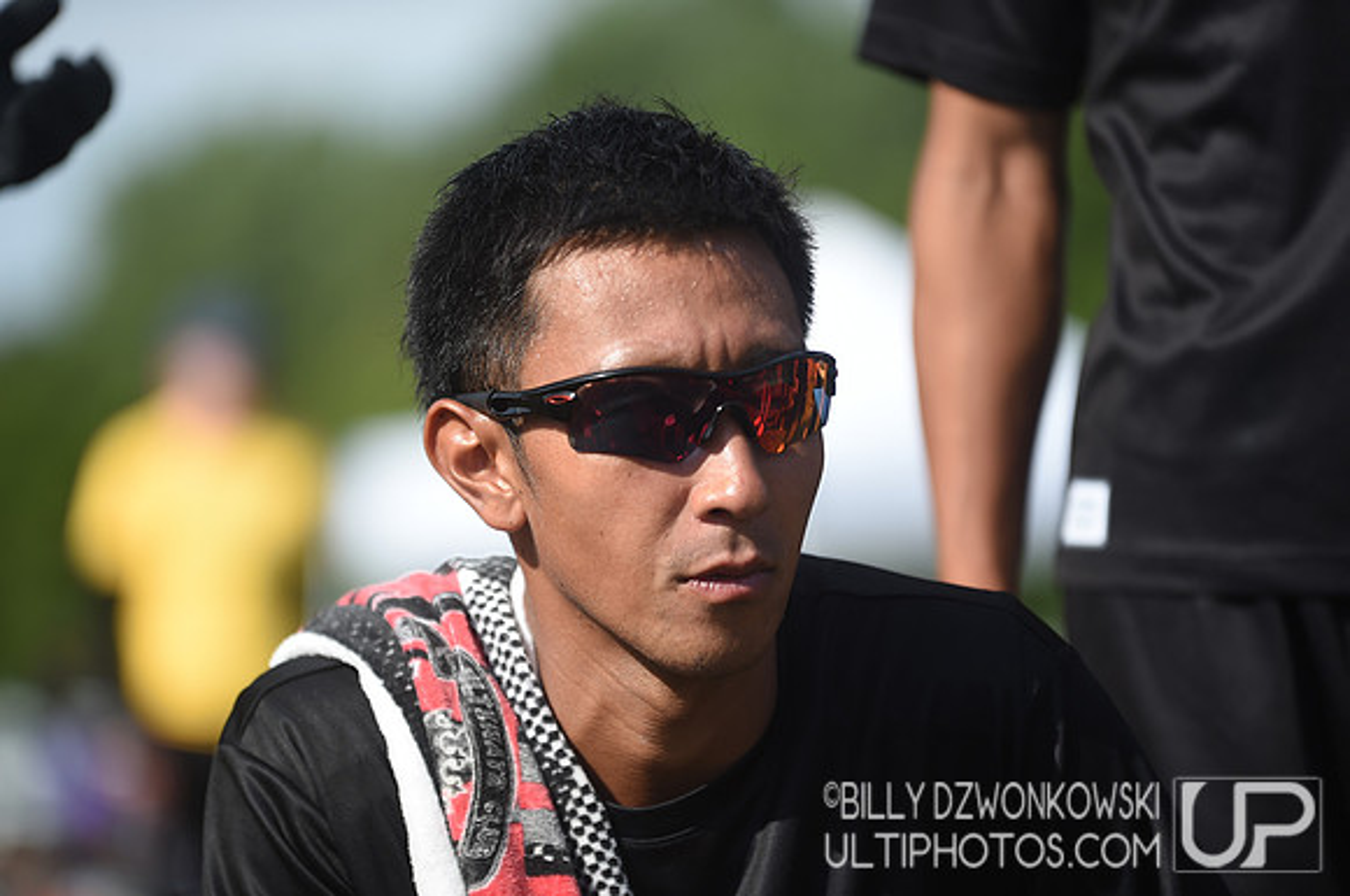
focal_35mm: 200
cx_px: 675
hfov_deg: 10.3
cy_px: 448
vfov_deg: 6.8
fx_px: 7489
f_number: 3.2
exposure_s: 1/1250
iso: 100
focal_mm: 200
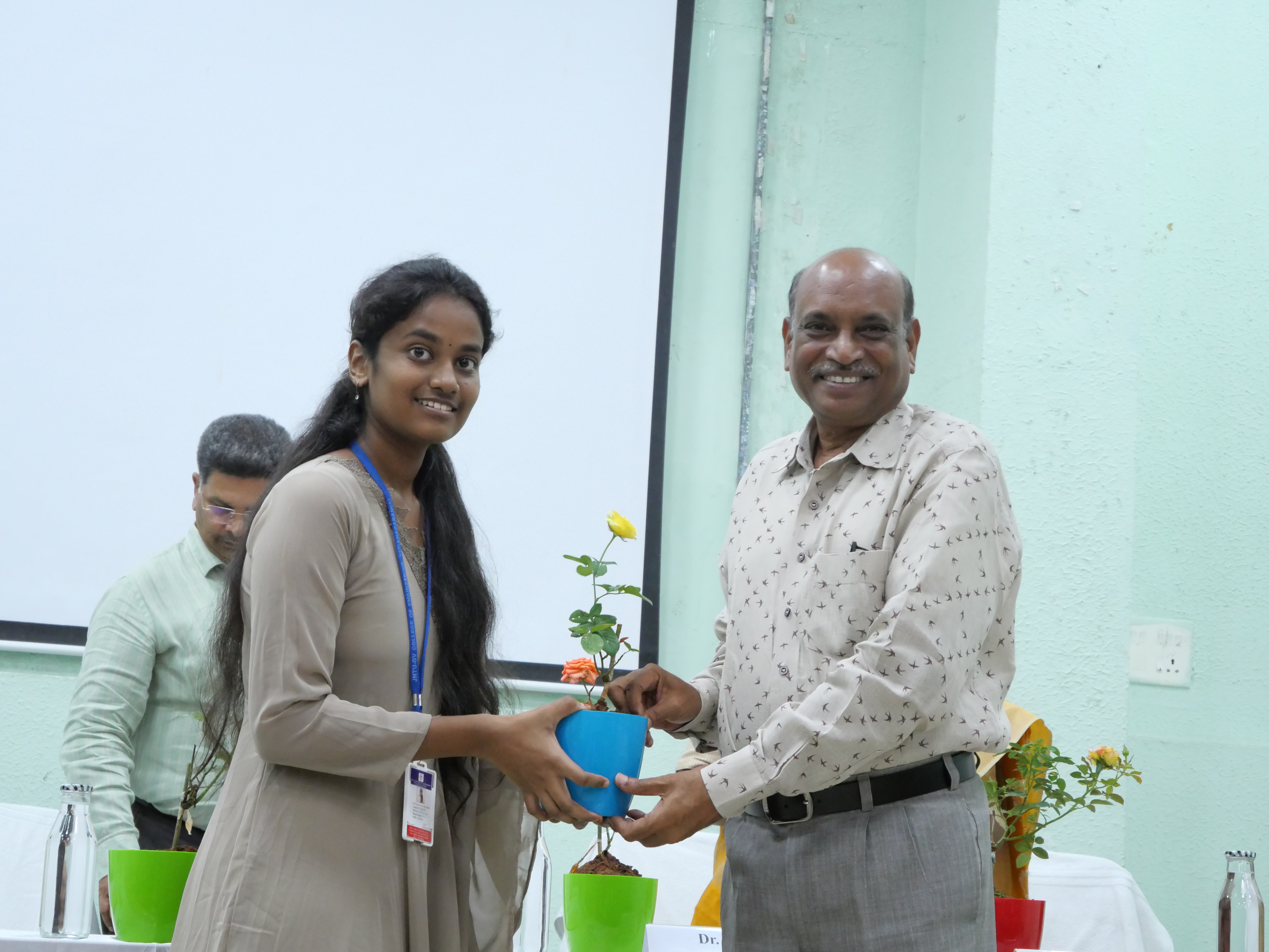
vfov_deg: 22.3
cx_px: 634
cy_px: 476
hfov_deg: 29.4
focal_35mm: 66
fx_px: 2420
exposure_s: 1/80
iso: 3200
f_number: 5.1
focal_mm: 33
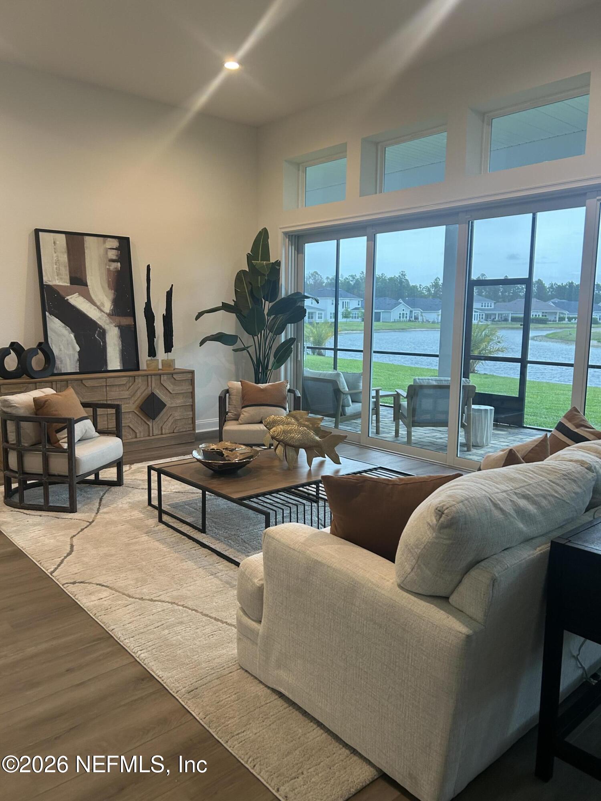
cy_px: 400
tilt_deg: -8.3
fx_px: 602
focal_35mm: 26
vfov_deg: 67.3
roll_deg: -1.5
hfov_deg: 53.1
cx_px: 300
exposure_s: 1/60
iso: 160
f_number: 1.5
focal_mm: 5.7
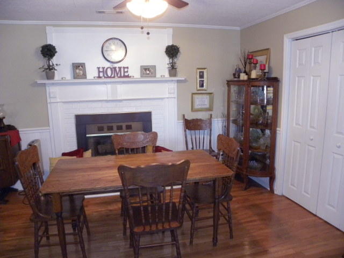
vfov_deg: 53.1
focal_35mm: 26
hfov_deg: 67.3
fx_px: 258
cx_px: 172
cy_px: 129
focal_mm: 4.6
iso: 400
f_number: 2.8
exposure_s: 1/30
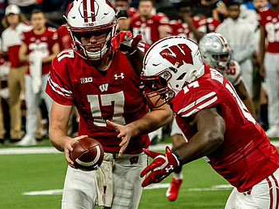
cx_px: 73
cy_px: 178
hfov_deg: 2.8
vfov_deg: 2.1
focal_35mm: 705
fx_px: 5682
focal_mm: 106
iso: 1250
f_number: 2.8
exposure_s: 1/1000
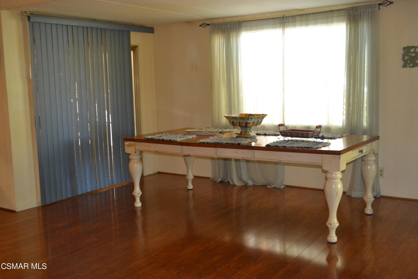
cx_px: 209
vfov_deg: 34.2
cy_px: 140
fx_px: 453
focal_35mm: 39
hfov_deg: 49.6
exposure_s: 1/60
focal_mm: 26
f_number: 4.2
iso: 1250
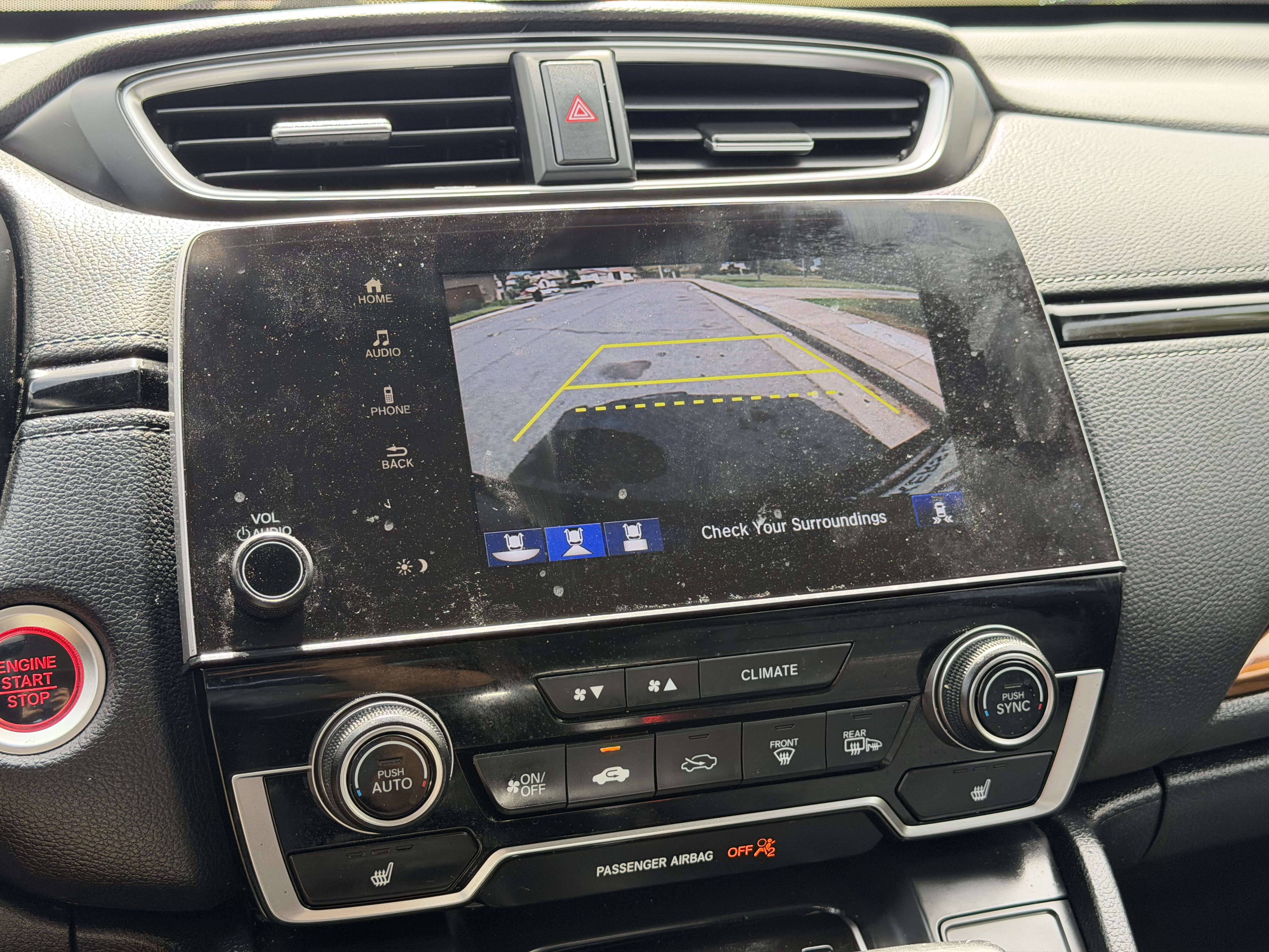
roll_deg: +1.9
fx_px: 1760
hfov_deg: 39.7
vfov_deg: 30.3
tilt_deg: -16.5
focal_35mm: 48
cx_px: 634
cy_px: 476
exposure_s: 1/121
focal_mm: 6.76
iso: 80
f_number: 1.78
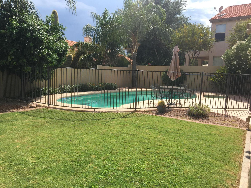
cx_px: 126
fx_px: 210
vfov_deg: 48.2
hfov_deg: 61.7
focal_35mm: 29
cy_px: 94
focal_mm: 4.15
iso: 25
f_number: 2.2
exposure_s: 1/1709
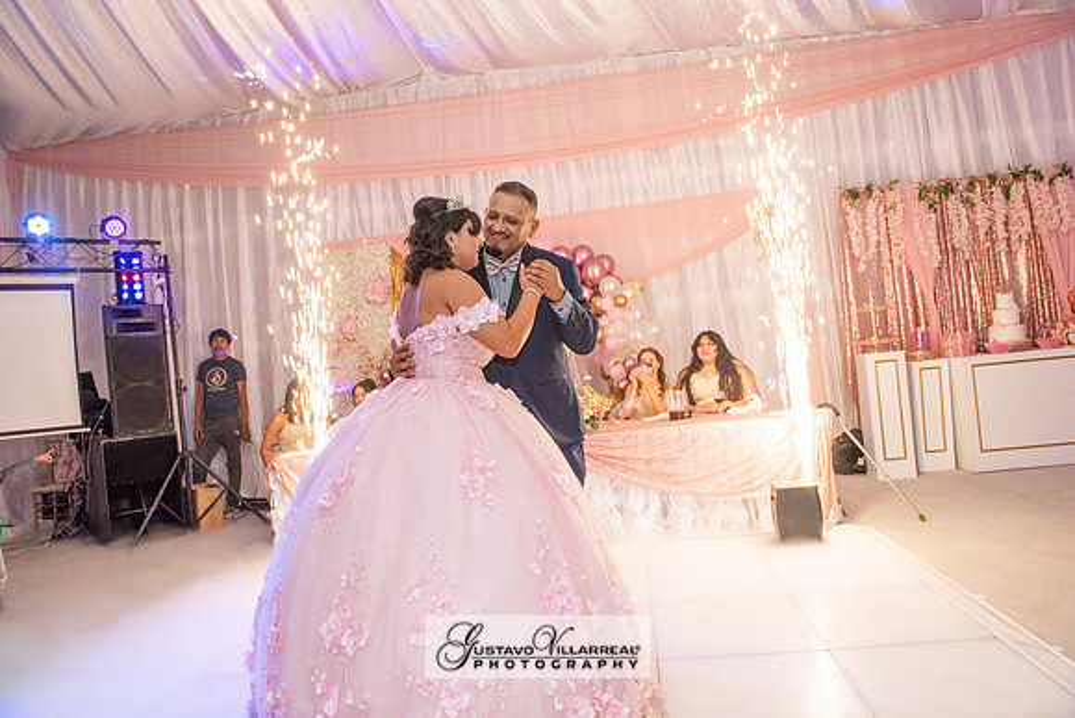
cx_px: 538
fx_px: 717
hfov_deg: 73.7
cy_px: 359
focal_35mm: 24
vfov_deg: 53.2
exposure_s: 1/160
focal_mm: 24
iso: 1250
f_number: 6.3
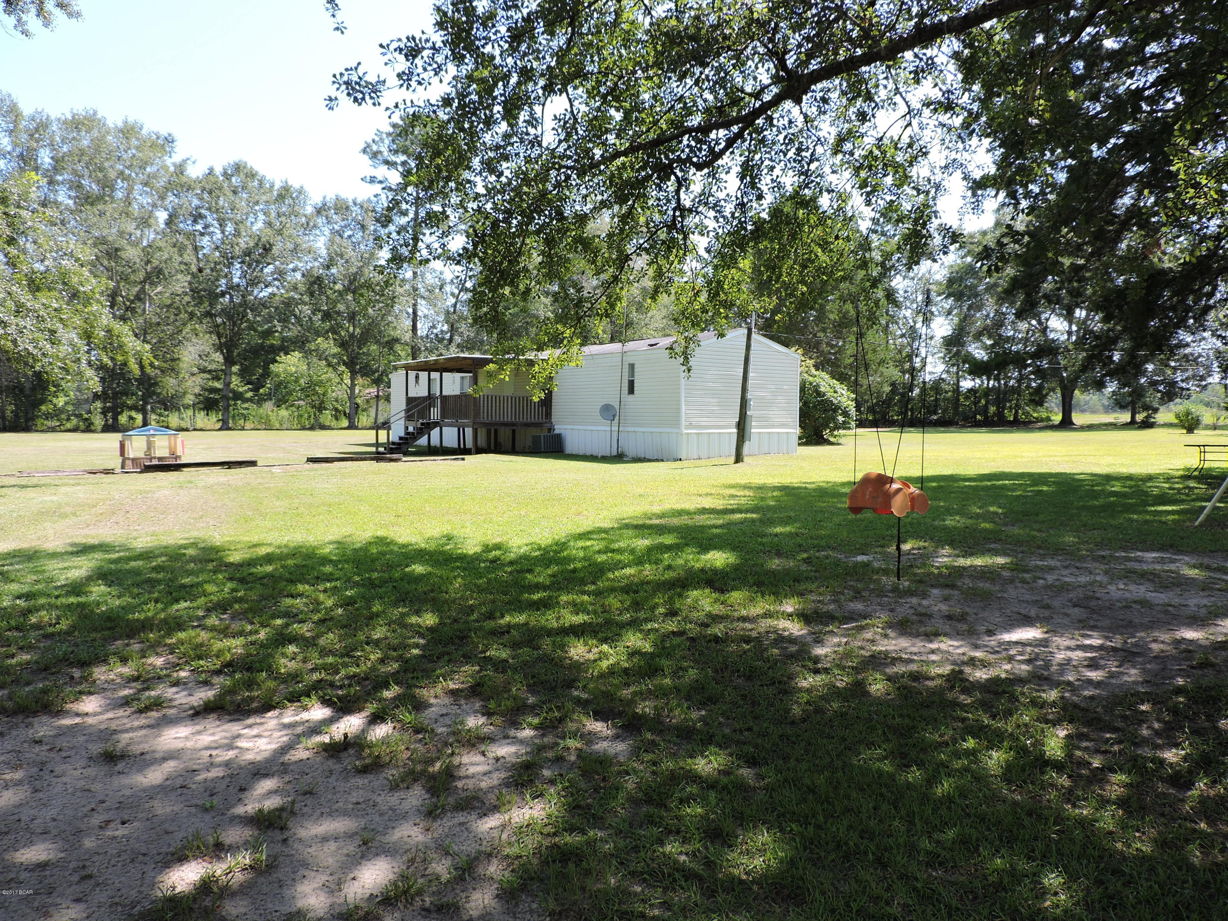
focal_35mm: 24
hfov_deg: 71.6
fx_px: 851
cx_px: 614
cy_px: 460
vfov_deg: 56.8
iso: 100
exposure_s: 1/320
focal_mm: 4.3
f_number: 3
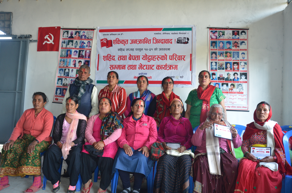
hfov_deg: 67.5
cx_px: 146
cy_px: 96
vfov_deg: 47.7
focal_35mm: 27
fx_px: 219
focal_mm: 18
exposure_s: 1/60
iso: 560
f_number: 3.5
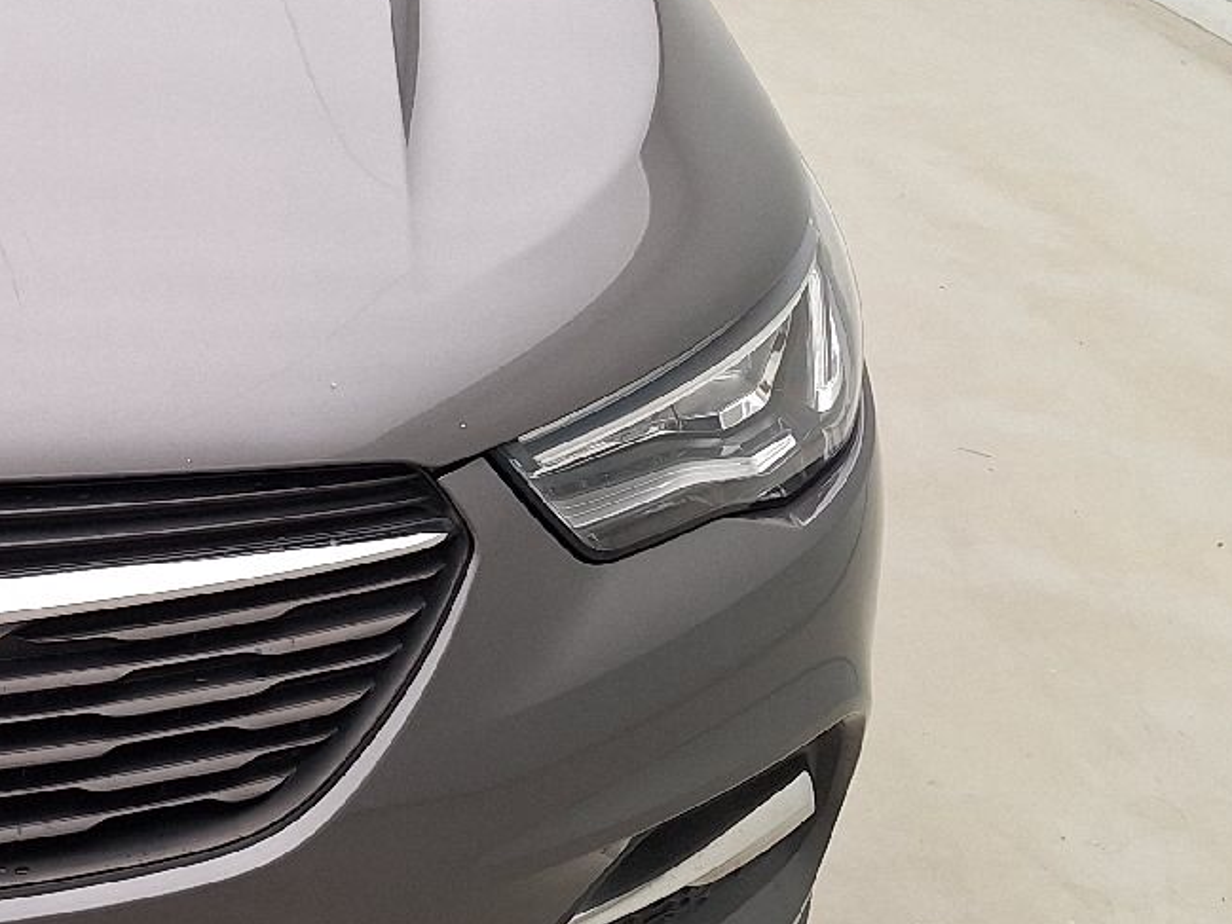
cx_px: -262
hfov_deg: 25.5
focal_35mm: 68
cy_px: 336
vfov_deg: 21.6
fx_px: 2421
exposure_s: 1/100
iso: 50
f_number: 1.8
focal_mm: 5.54
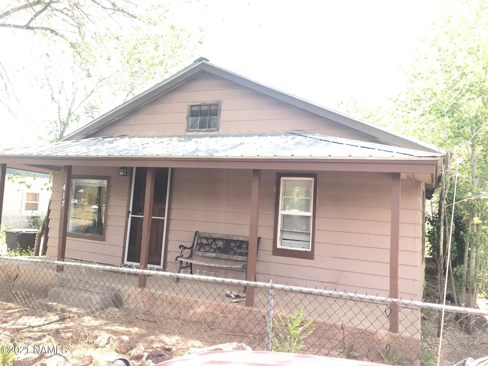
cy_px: 183
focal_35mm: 28
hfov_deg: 63.4
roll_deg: -3.4
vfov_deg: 49.7
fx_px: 395
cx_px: 244
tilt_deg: +4.3
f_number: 1.8
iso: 20
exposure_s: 1/167
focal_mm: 3.99
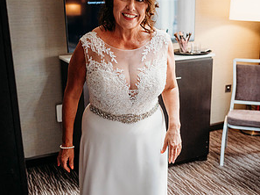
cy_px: 115
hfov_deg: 37.5
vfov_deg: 28.4
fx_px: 383
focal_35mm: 51
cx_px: 130
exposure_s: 1/200
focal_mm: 35
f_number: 2.8
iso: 1000
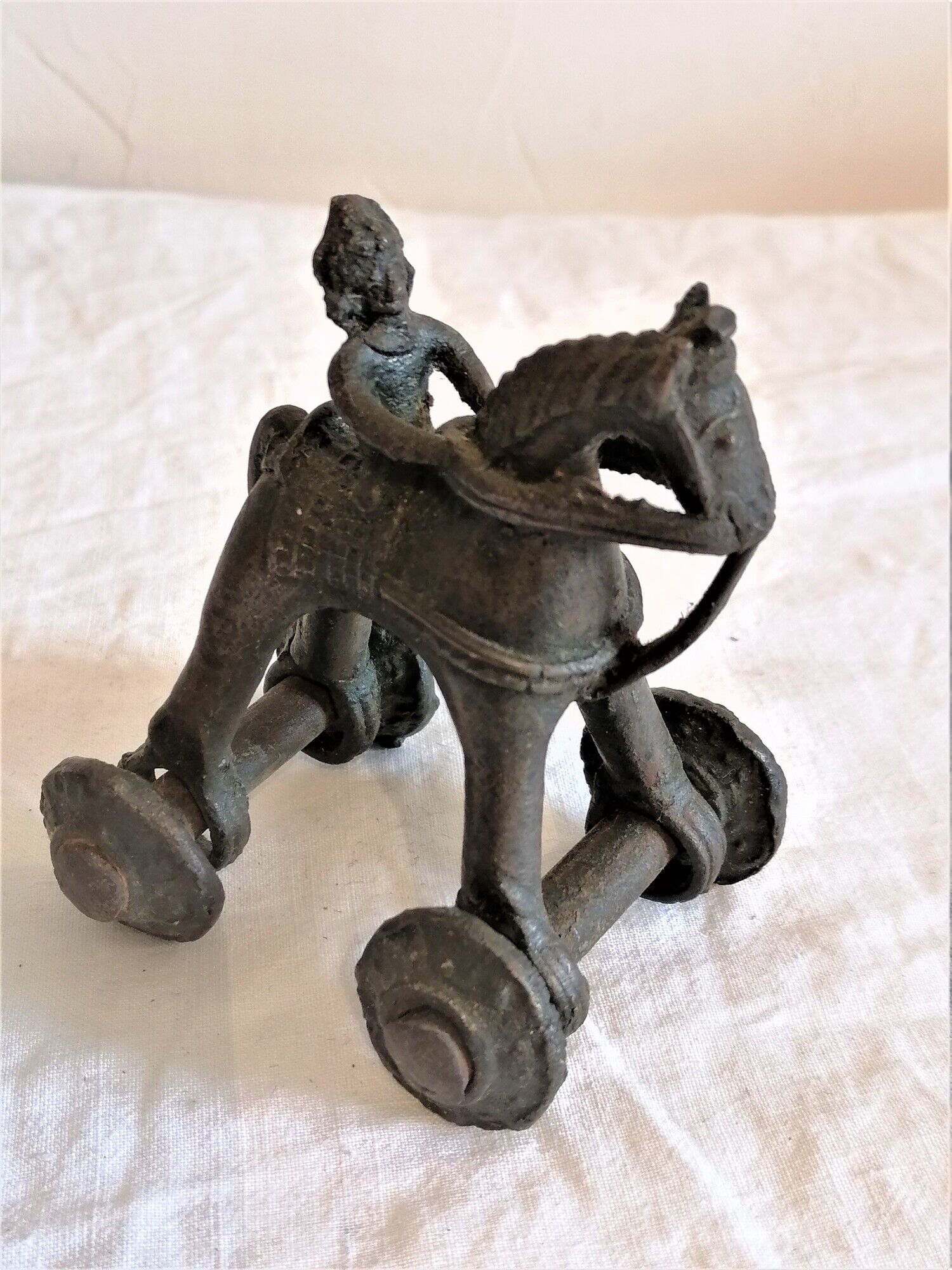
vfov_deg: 42.9
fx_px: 1613
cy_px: 635
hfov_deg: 32.9
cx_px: 476
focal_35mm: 44
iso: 100
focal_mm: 5.4
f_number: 1.8
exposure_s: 1/33.3
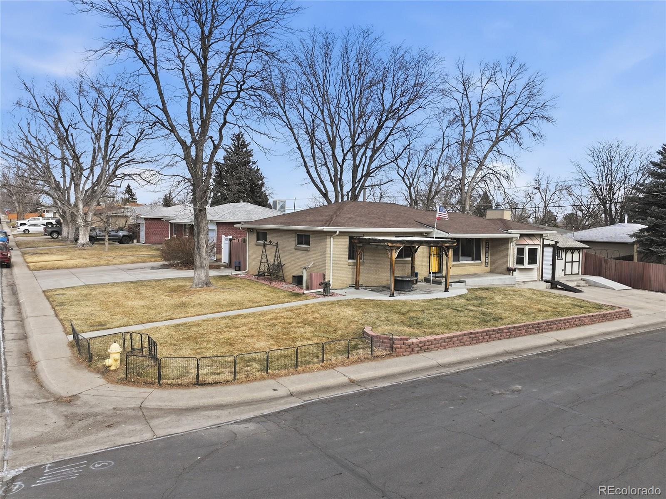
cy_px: 250
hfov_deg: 71.6
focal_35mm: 24
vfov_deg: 56.8
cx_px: 333
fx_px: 461
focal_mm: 12.3
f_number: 2.8
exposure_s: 1/1600
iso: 180
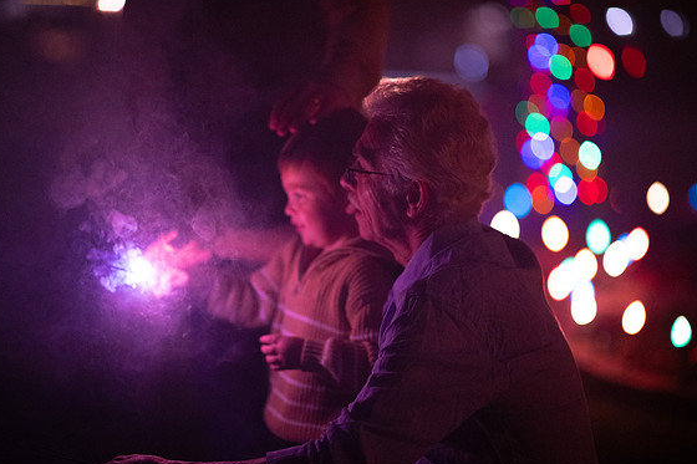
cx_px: 344
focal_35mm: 88
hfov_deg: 23.1
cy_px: 233
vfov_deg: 15.5
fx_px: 1703
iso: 6400
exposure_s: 1/640
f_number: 1.4
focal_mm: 85
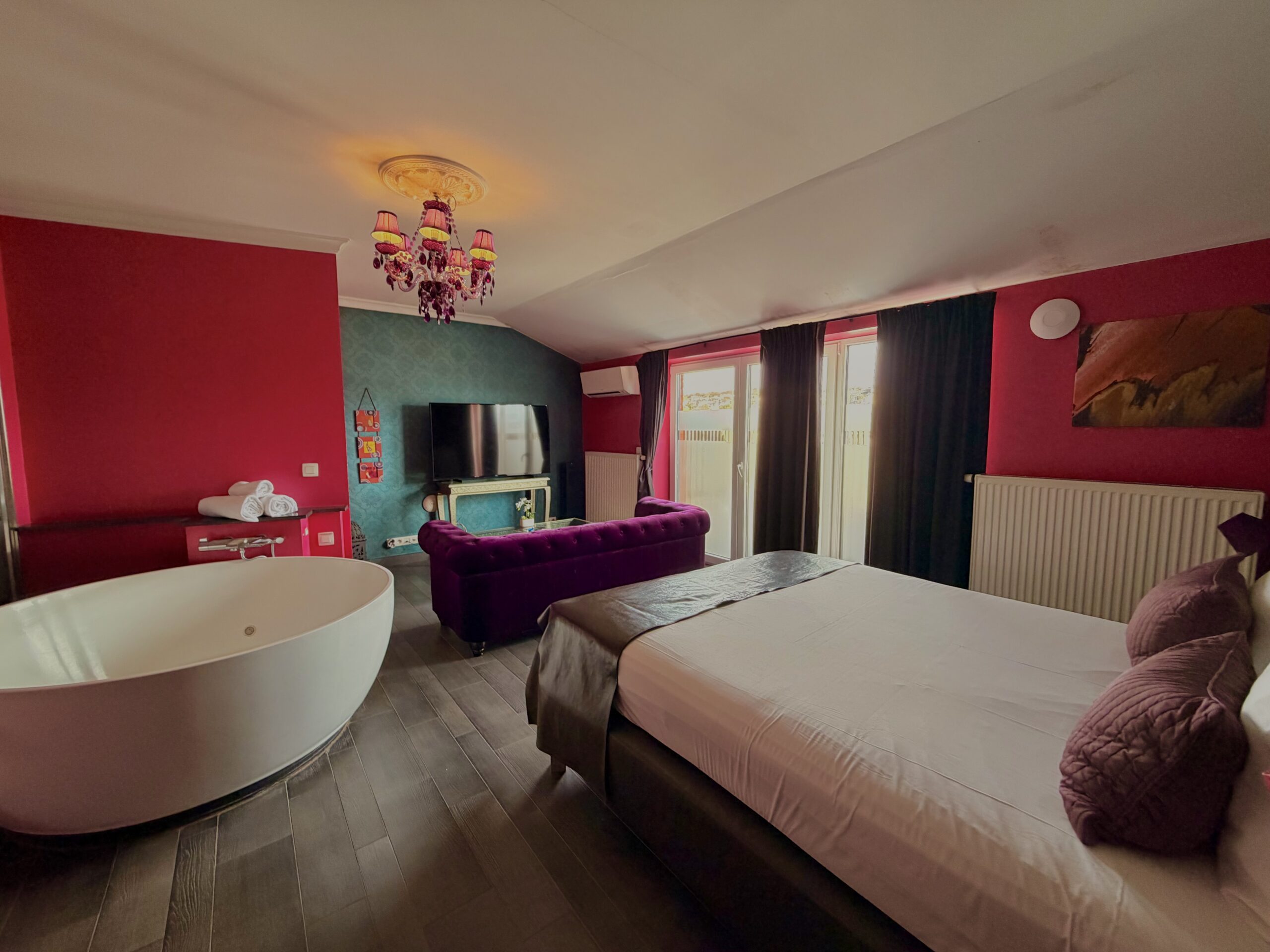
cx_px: 635
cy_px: 476
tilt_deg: -6.1
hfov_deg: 102.1
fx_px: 514
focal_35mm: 14
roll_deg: +0.4
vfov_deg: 85.7
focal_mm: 2.22
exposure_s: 1/50
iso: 200
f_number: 2.2
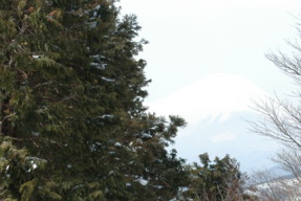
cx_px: 220
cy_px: 162
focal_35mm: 172
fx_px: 1440
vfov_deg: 8.0
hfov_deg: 11.9
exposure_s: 1/500
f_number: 11
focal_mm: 55
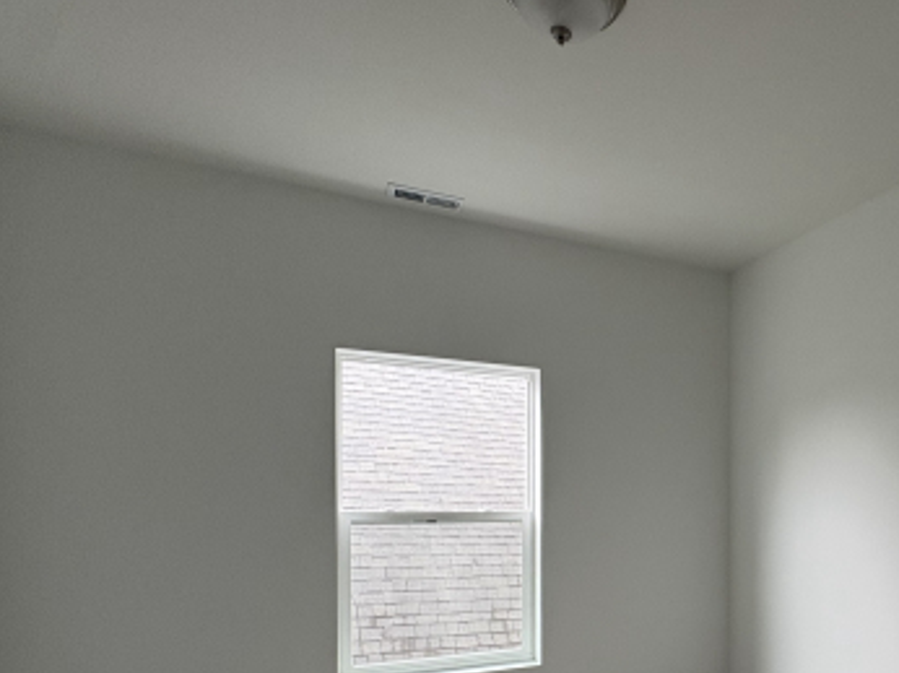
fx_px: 701
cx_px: 752
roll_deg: -0.1
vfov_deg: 49.2
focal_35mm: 27
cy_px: 509
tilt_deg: -0.3
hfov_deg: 58.9
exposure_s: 1/99
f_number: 2.2
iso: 125
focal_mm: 2.22
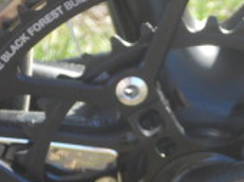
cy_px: 140
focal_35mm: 191
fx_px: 1344
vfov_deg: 7.7
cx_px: 330
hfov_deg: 10.1
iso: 250
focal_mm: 9.6
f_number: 3.7
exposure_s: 1/250
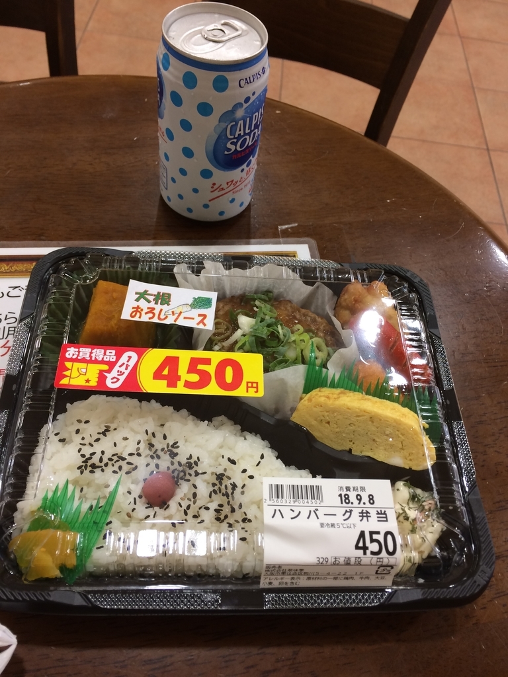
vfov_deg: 61.7
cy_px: 338
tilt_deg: -57.2
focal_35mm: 29
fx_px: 567
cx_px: 254
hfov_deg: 48.2
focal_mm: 4.15
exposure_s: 1/30
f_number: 2.2
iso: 50
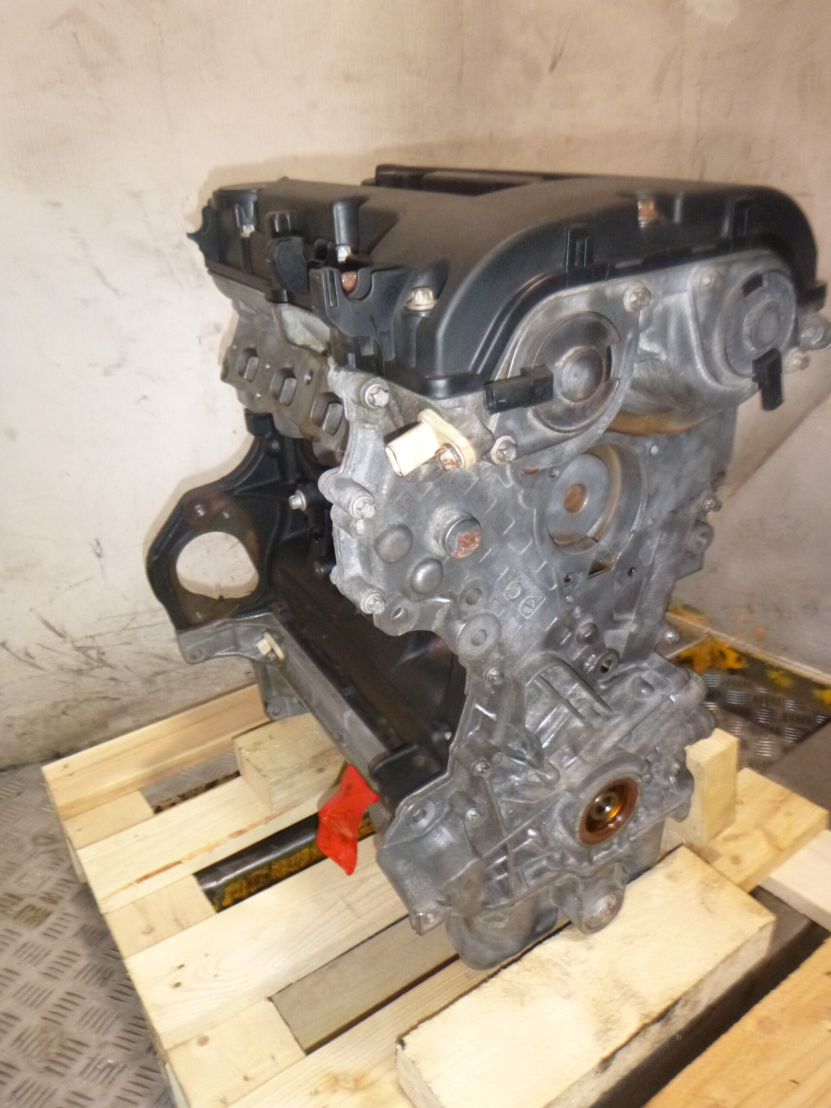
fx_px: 800
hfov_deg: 54.9
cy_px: 554
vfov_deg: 69.4
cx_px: 416
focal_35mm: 25
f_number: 3.9
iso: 400
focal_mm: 4.5
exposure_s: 1/60
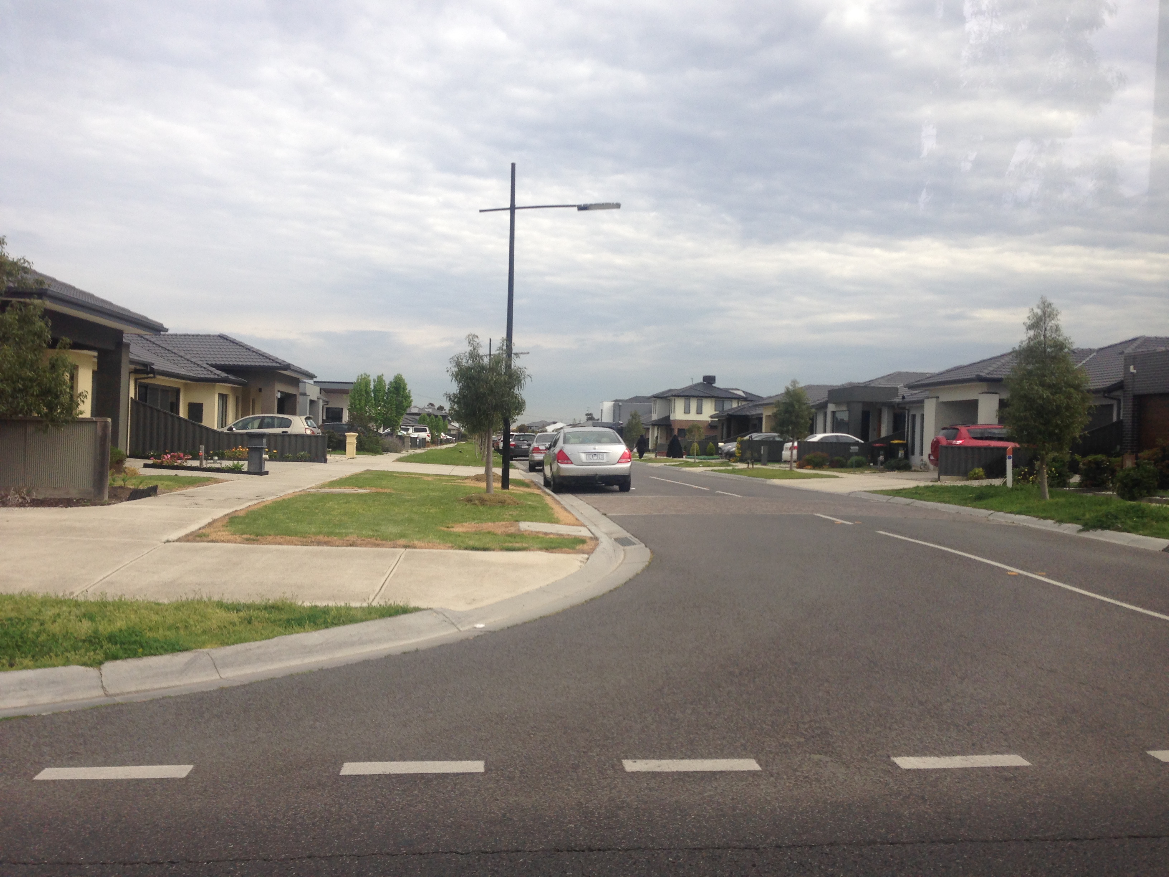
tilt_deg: -0.6
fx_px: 1114
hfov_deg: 55.4
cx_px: 584
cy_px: 438
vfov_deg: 42.9
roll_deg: -2.2
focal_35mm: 33
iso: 50
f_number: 2.4
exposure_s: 1/154
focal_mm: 4.12
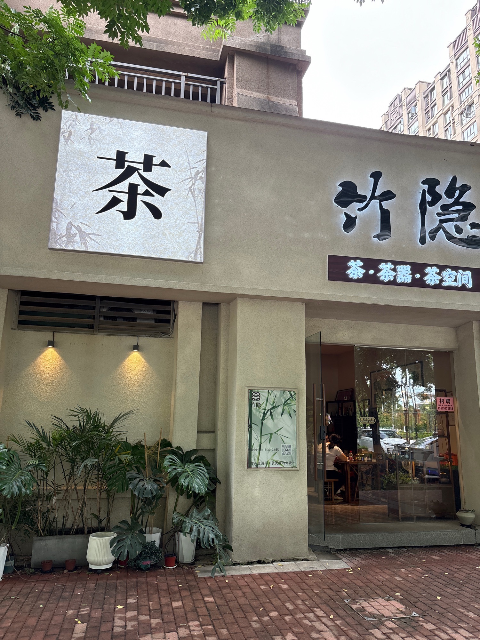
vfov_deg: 67.3
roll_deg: -0.3
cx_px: 240
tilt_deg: +12.0
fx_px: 481
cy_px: 320
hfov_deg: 53.1
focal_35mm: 26
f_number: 1.6
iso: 80
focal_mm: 5.96
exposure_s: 1/237
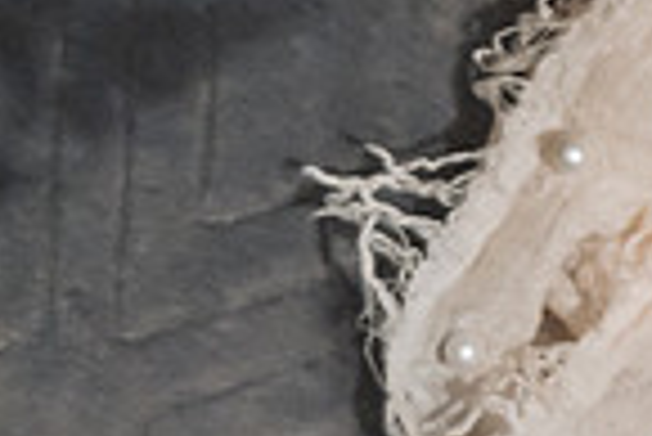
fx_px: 5294
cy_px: 872
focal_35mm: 292
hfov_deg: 6.9
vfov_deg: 4.6
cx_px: 1017
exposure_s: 1/160
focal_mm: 70
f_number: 4
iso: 6400
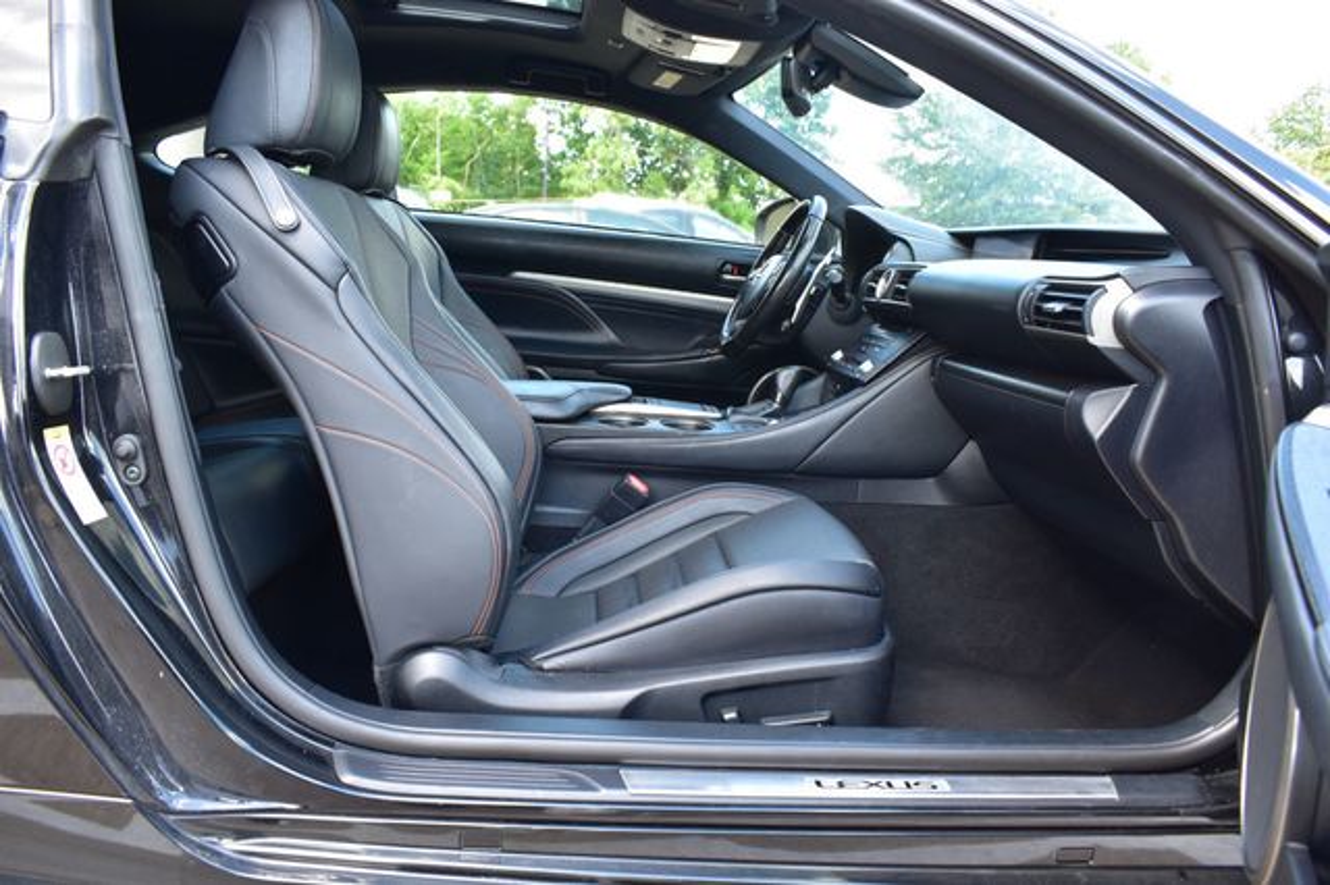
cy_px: 442
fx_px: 997
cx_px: 665
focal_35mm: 27
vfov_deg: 47.9
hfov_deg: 67.4
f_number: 7.1
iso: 400
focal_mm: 18
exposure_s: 1/40
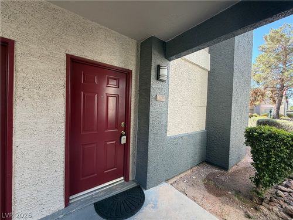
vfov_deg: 85.7
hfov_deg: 102.1
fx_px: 119
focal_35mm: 14
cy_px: 110
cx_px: 146
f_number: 2.2
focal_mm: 2.22
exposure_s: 1/121
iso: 64
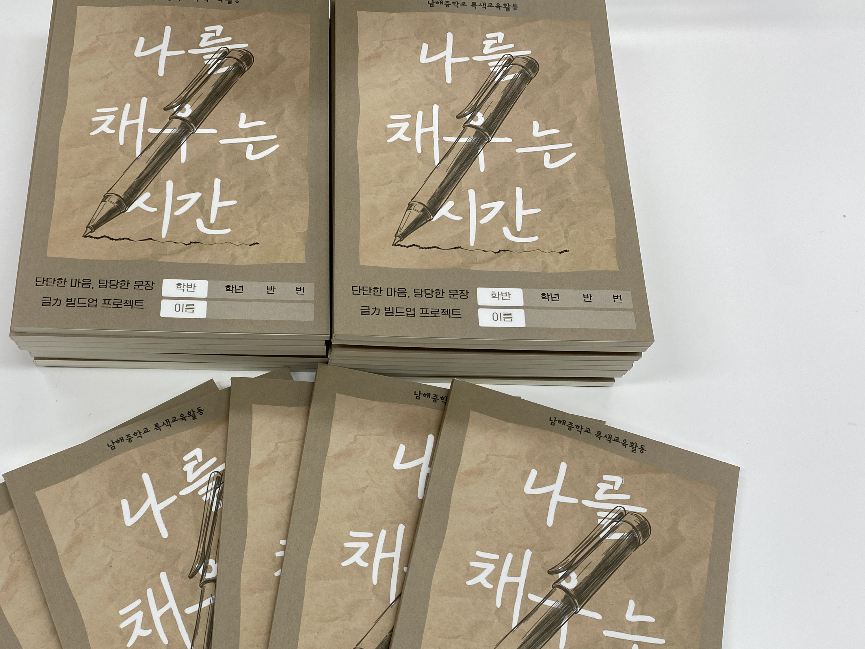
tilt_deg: -69.3
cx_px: 309
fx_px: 875
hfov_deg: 51.9
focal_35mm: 35
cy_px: 432
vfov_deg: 40.2
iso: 32
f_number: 1.8
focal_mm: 4.25
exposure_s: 1/120
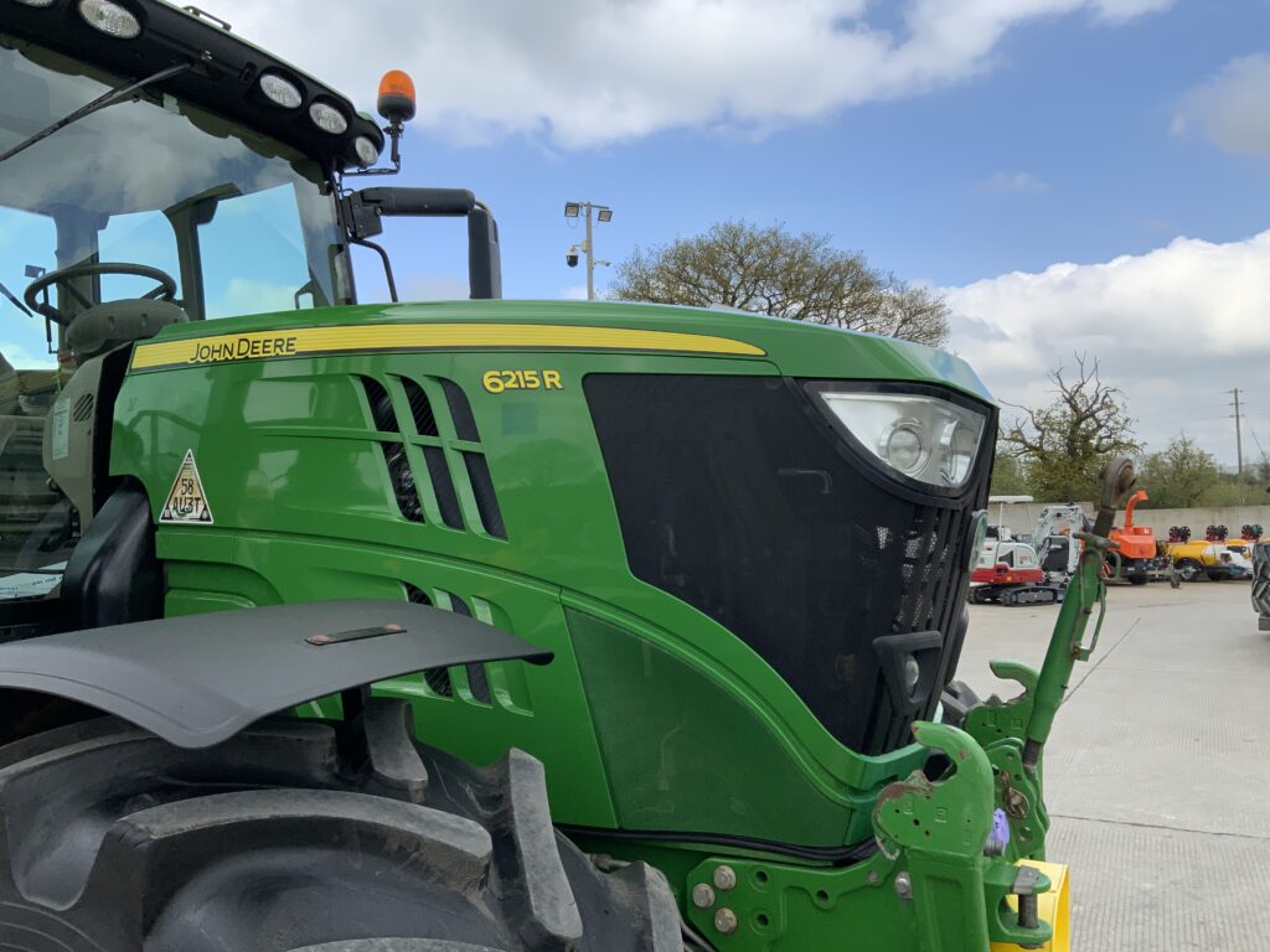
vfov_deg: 48.2
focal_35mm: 29
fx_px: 1064
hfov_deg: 61.7
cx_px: 635
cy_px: 476
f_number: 1.8
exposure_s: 1/1144
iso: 16
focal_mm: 3
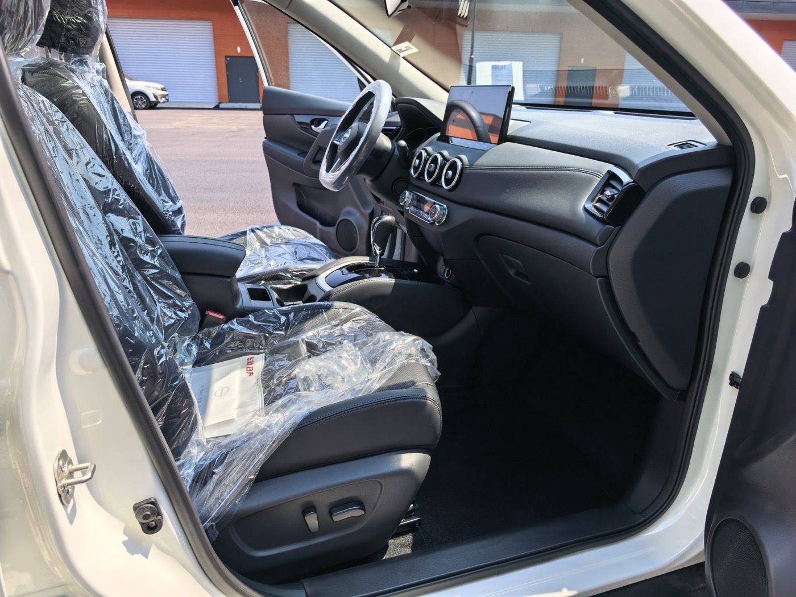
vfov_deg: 56.8
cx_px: 398
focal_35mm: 24
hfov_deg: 71.6
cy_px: 298
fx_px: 552
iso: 50
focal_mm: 5.75
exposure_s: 1/2020
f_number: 2
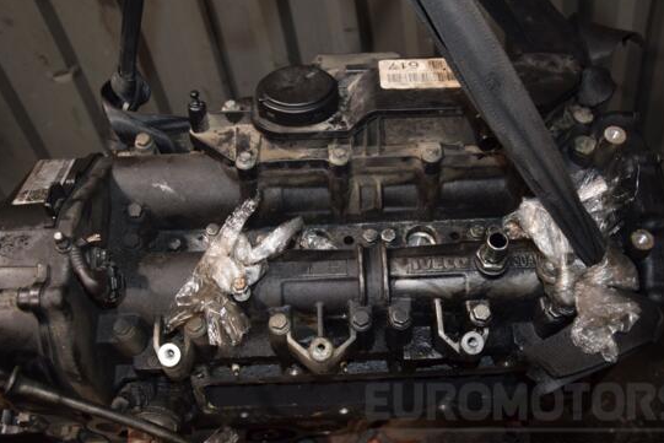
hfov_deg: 46.8
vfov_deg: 32.2
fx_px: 767
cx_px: 342
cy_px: 238
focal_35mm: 42
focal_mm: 25
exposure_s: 1/60
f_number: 5
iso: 800
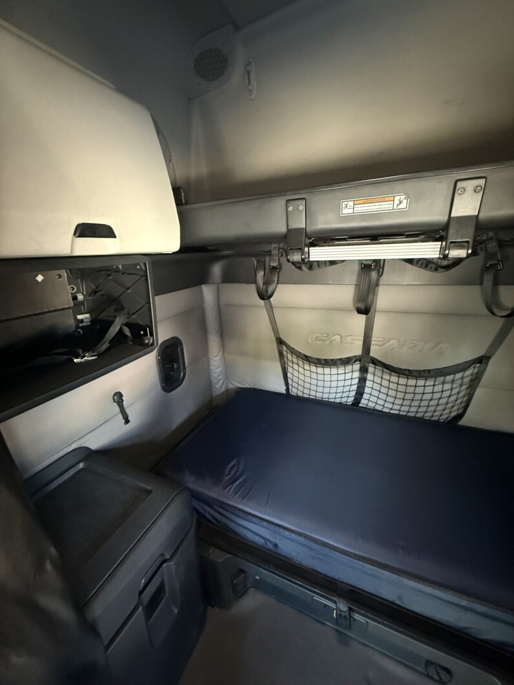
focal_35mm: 14
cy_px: 342
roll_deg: +2.0
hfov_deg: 85.7
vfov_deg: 102.1
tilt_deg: -17.8
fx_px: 277
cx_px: 257
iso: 1600
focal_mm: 2.22
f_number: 2.2
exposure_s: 1/31
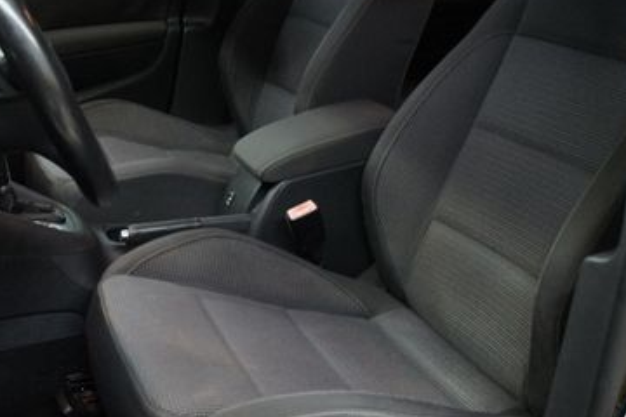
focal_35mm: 48
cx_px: 278
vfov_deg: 27.8
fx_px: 835
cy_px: 125
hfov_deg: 41.1
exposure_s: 1/30
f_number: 3.5
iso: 1600
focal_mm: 18
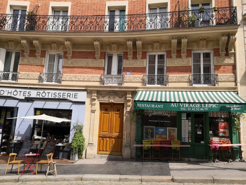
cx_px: 123
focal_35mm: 27
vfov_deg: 51.4
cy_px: 92
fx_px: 192
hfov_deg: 65.3
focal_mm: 3.95
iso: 50
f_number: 1.6
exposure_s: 1/1706
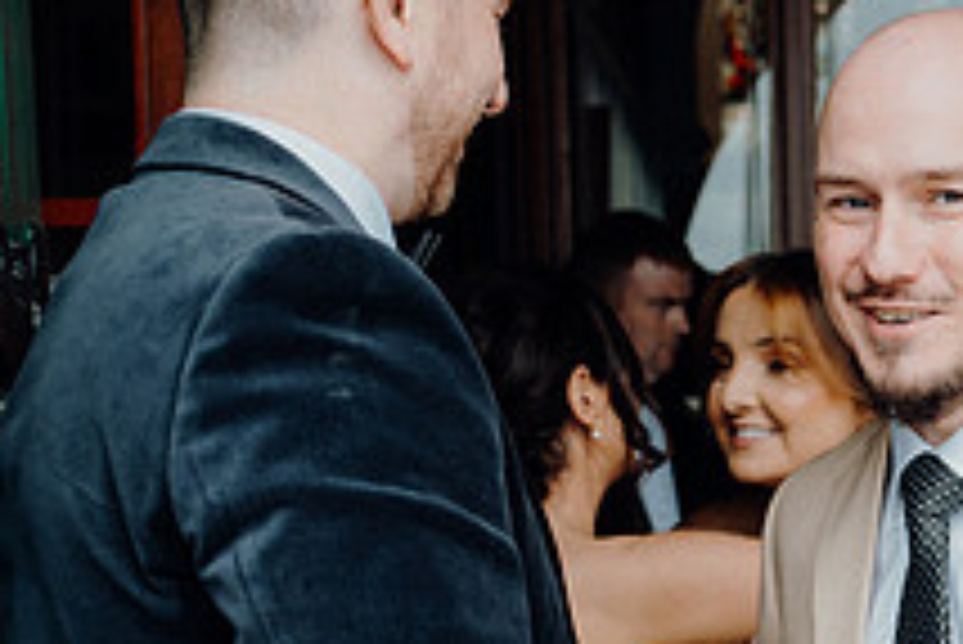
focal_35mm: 84
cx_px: 819
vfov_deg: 16.2
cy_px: 493
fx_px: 2248
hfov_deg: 23.7
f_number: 3.5
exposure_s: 1/200
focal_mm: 31
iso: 160
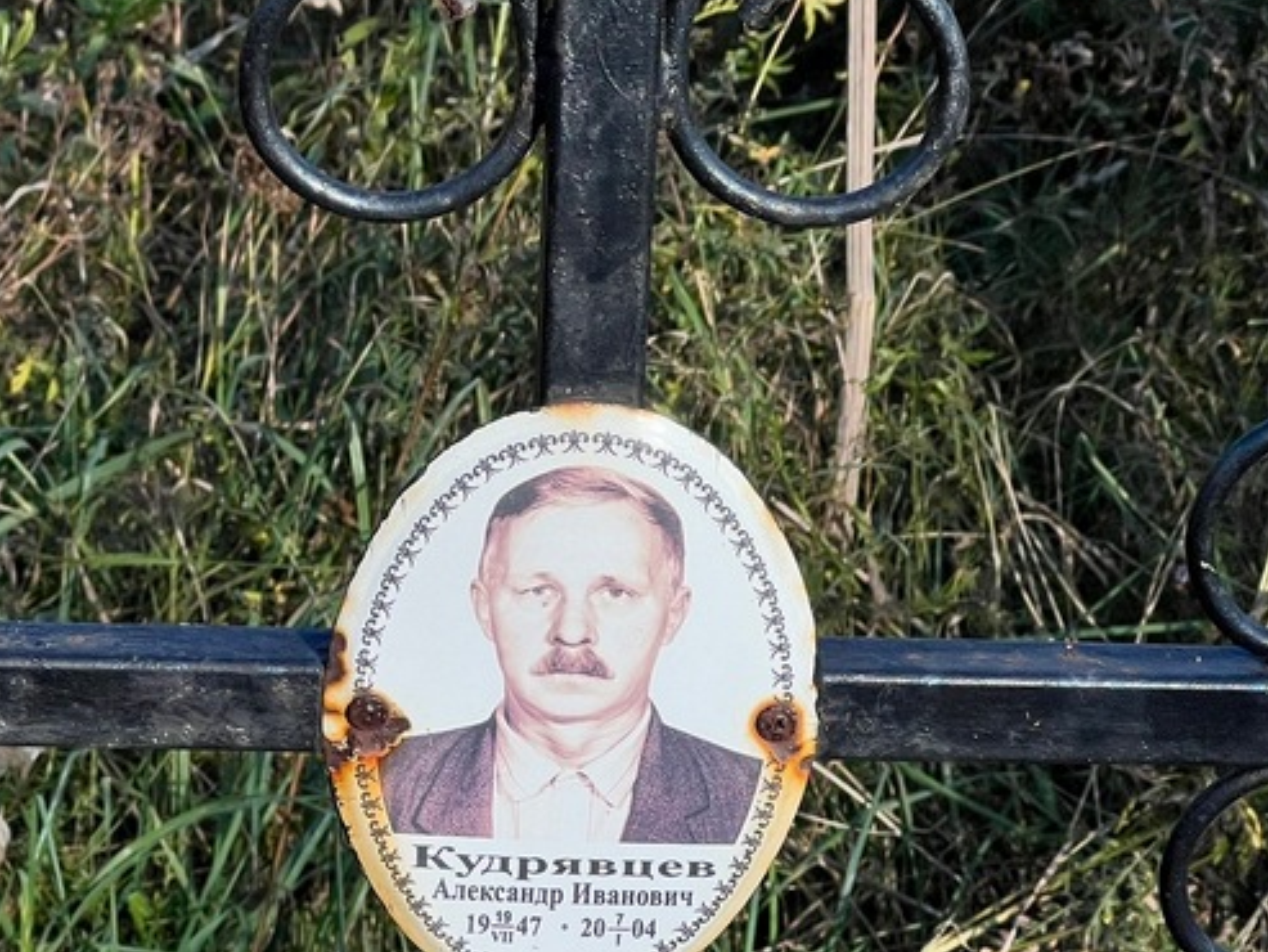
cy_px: 656
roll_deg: -2.8
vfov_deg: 11.8
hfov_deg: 15.8
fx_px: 4580
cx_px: 563
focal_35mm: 125
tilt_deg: -20.0
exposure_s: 1/1014
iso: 32
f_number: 2.8
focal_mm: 9
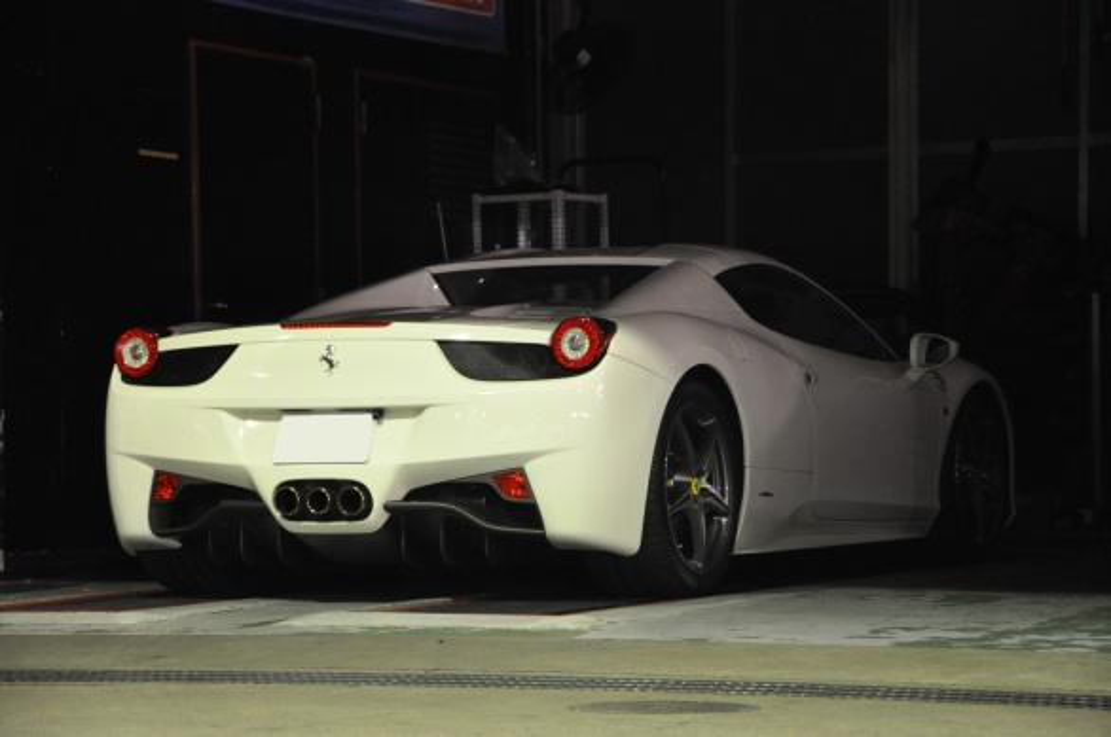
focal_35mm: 120
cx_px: 556
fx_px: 3698
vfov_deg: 11.4
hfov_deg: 17.1
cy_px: 368
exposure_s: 1/10
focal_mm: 80
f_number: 5.3
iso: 1600
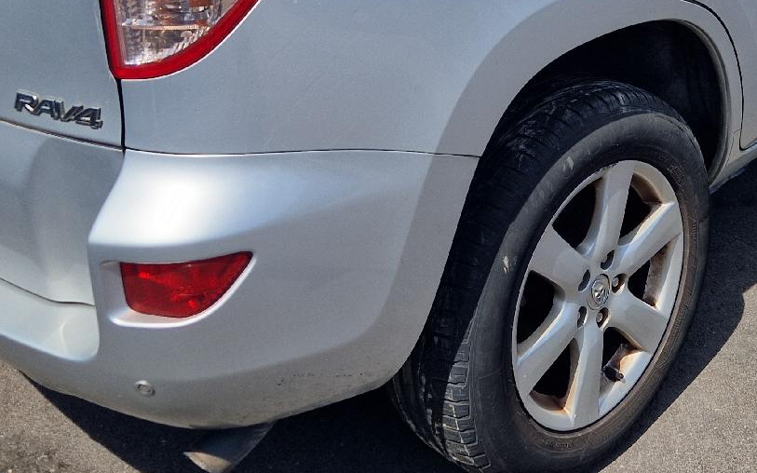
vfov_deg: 22.9
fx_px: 1114
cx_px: 466
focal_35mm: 54
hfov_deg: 37.3
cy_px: -8
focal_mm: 5.4
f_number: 1.8
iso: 50
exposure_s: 1/1667
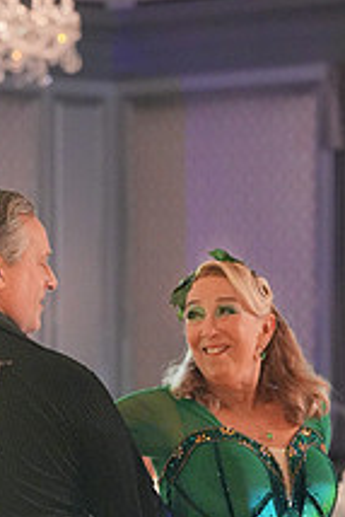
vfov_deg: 8.7
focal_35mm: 233
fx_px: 3344
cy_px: 638
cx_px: 83
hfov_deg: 5.9
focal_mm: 86
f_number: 4
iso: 6400
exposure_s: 1/250
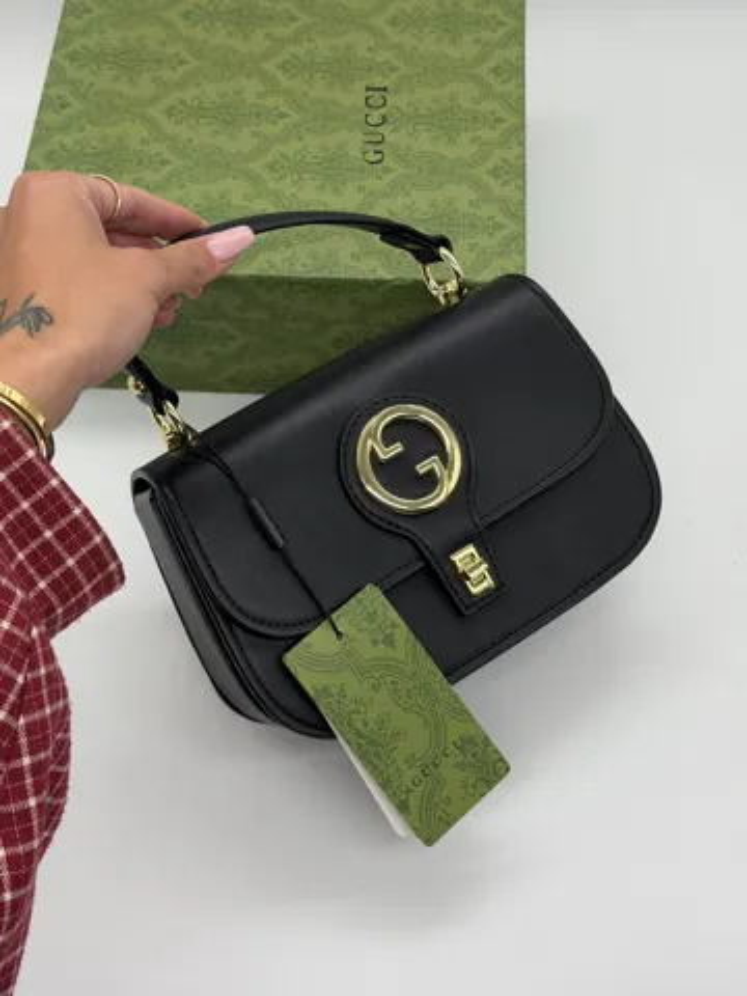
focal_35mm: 48
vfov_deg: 39.7
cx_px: 374
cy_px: 498
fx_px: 1381
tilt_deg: -54.9
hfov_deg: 30.3
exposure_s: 1/420
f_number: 1.78
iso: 64
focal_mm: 6.76
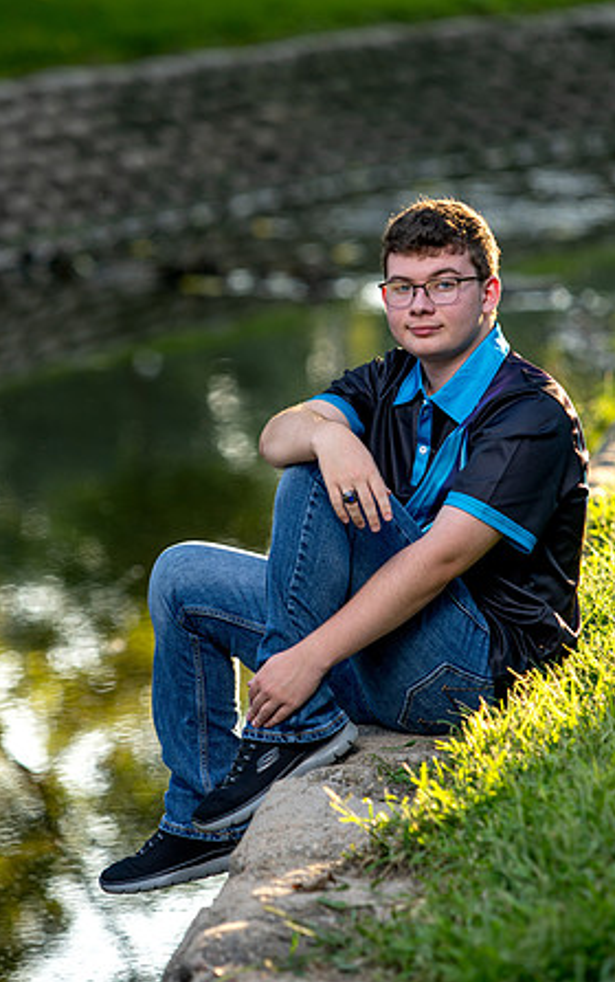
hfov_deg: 8.0
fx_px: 4391
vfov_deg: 12.8
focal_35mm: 164
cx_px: 323
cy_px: 492
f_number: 3.2
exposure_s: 1/250
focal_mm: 160
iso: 200
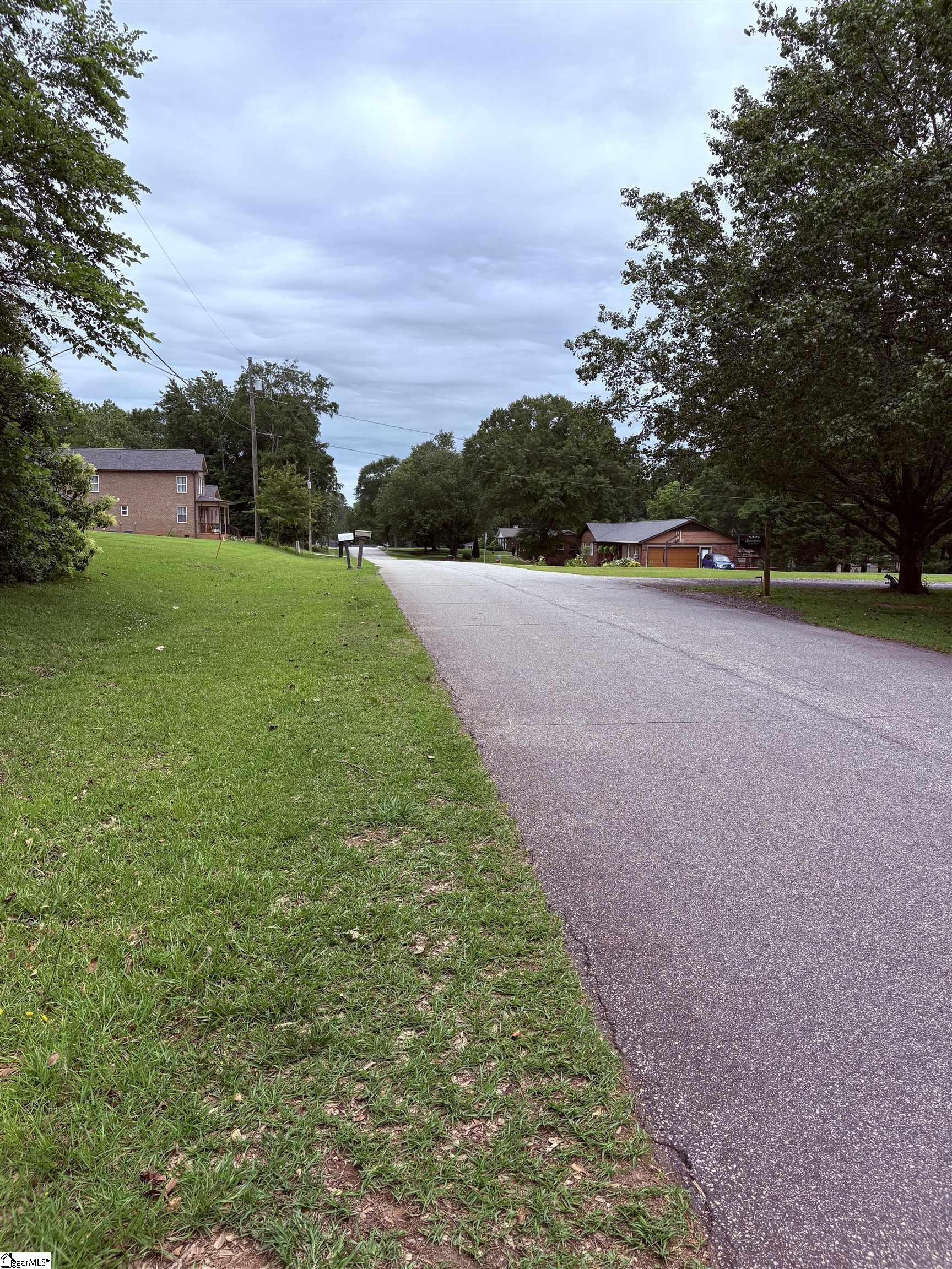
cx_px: 476
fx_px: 953
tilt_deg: -5.2
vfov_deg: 67.3
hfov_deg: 53.1
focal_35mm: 26
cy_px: 634
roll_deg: -0.4
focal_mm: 5.96
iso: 50
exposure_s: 1/3448
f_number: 1.6
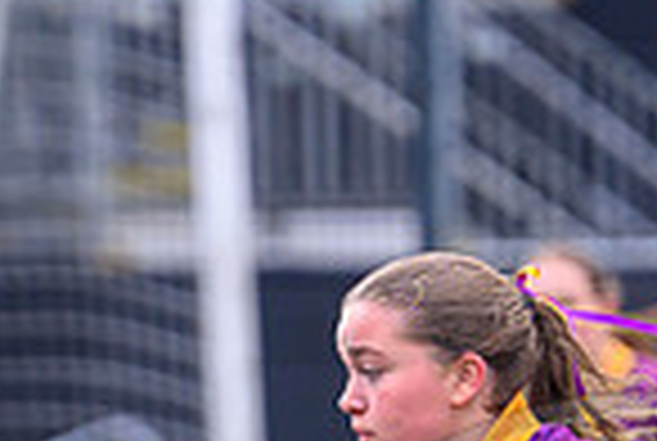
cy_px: 752
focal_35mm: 1187
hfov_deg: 1.7
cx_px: 497
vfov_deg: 1.2
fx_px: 21707
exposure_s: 1/2000
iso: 1250
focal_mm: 250
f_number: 4
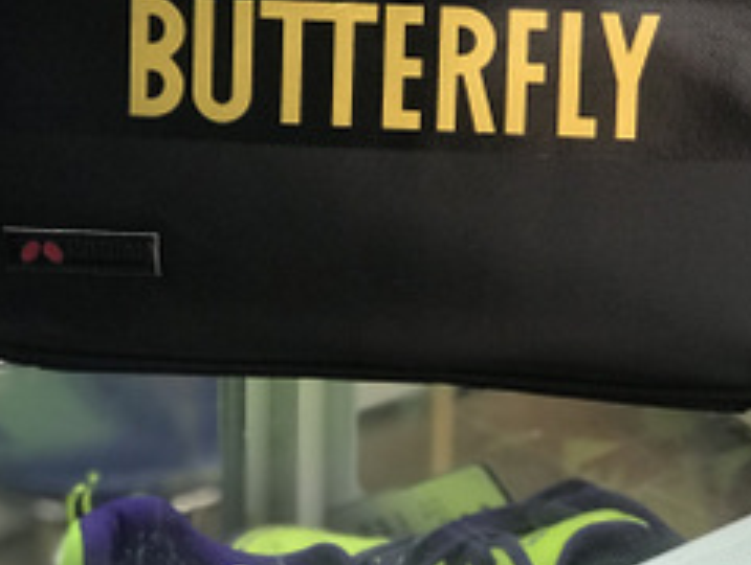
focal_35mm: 119
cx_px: 349
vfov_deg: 12.4
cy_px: 58
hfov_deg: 16.5
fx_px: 2586
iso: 400
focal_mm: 6.6
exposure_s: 1/50
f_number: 2.8
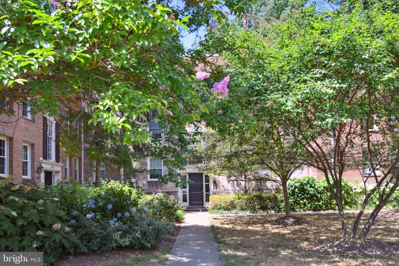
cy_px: 133
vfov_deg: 43.6
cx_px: 200
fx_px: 333
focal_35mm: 30
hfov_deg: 61.9
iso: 200
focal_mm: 20
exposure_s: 1/100
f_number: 9
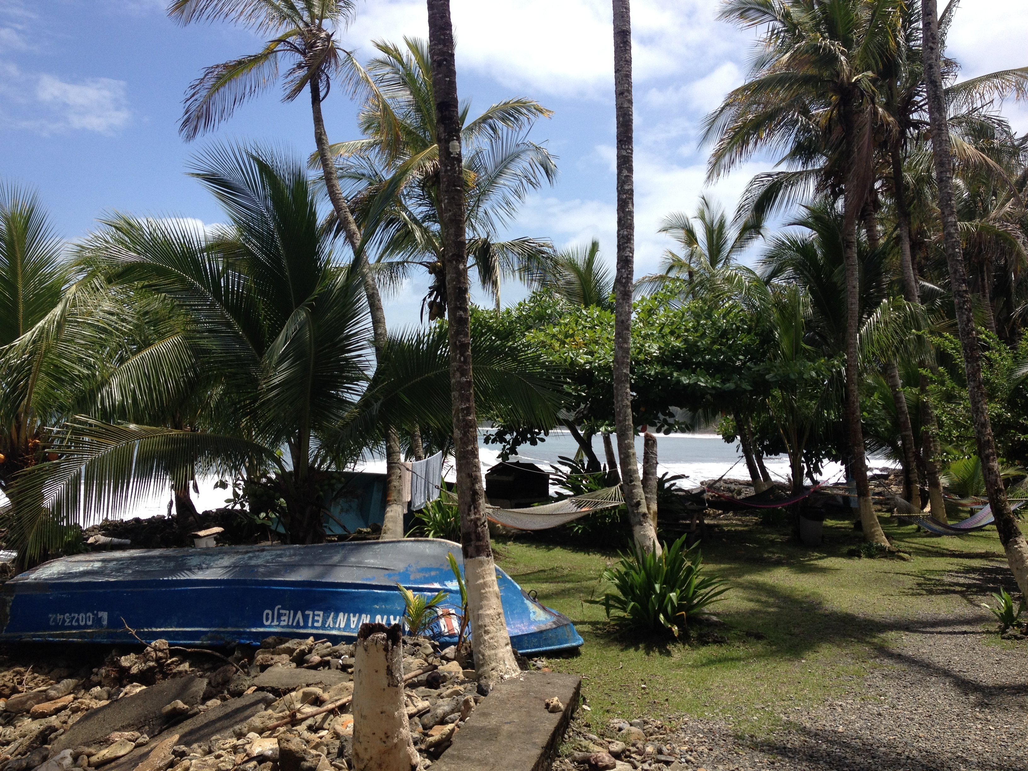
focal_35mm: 35
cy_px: 386
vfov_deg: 40.7
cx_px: 514
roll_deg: -0.9
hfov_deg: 52.6
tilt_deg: -1.2
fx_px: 1039
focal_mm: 4.28
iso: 50
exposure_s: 1/1905
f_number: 2.4
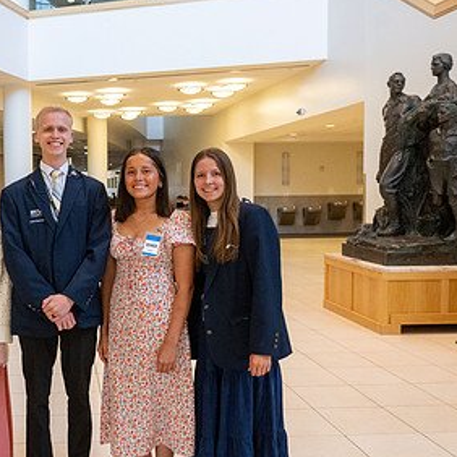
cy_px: 226
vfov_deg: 40.0
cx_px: 91
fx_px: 627
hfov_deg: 38.5
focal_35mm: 42
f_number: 5
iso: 4000
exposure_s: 1/160
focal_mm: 24
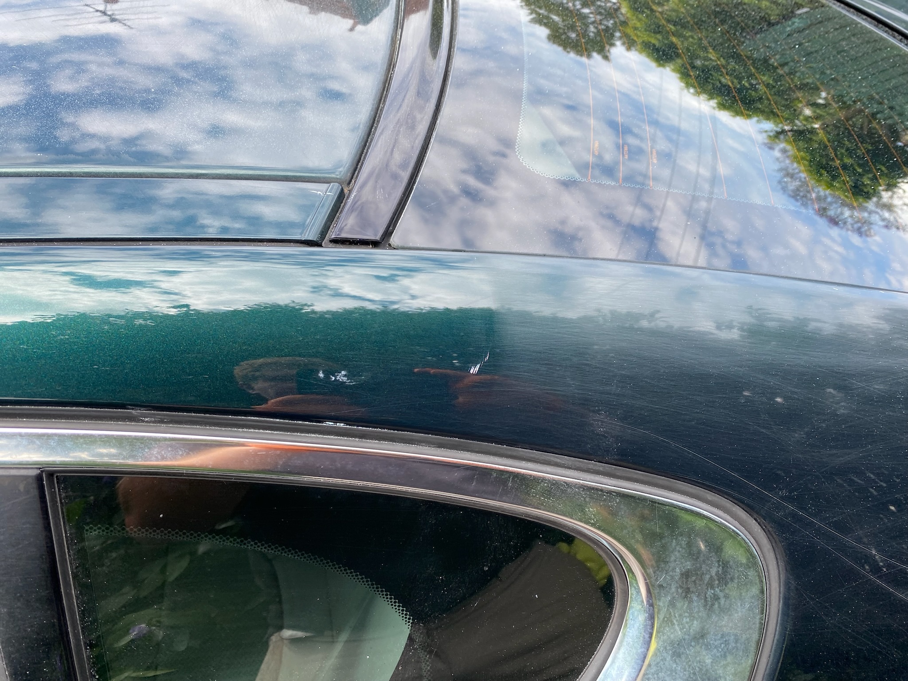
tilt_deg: -46.8
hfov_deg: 67.3
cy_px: 340
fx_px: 682
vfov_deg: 53.1
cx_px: 454
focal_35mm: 26
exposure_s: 1/463
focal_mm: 4.25
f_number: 1.8
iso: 32
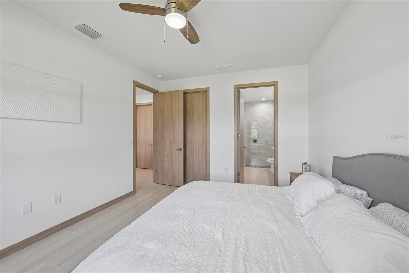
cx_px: 204
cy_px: 136
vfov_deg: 81.2
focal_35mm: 14
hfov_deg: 104.3
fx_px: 159
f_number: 8
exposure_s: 1/50
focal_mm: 14
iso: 400
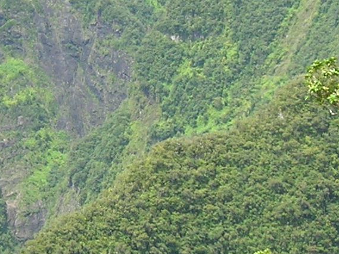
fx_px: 1517
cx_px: 23
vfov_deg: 9.5
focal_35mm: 155
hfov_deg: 12.6
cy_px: 45
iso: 50
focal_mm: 5.7
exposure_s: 1/184
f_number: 4.9
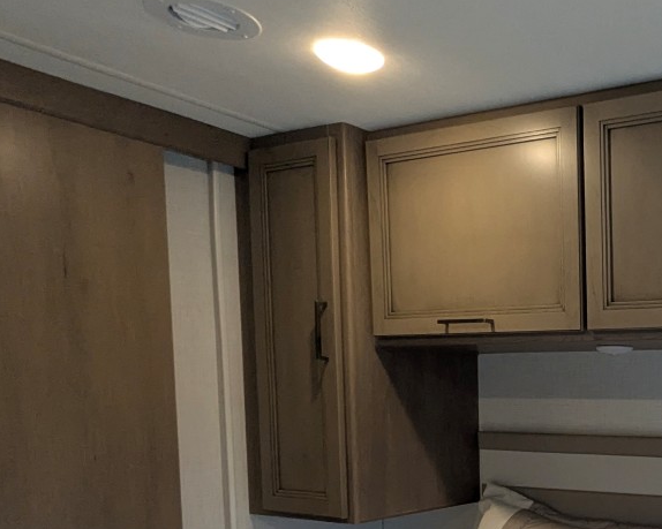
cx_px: 727
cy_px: 466
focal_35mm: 38
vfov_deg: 36.9
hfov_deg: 39.3
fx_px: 744
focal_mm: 2.35
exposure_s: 1/159
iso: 310
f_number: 2.2
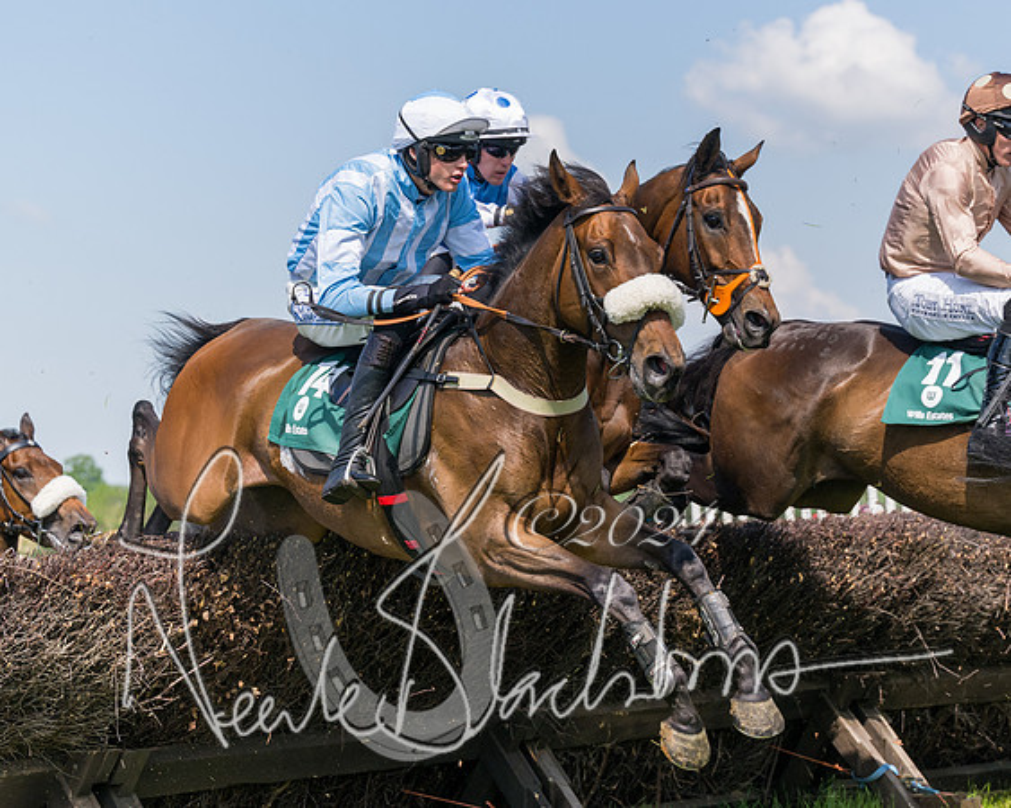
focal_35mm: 101
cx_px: 663
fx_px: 3014
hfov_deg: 19.0
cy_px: 292
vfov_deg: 15.2
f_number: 4
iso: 400
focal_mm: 70
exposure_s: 1/3200
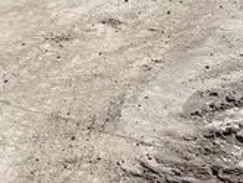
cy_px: -81
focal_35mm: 86
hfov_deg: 20.2
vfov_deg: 16.0
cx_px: -98
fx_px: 605
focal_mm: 4.25
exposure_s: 1/3497
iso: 32
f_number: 1.8
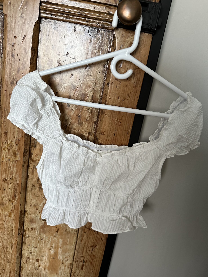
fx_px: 200
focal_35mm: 25
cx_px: 102
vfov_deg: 69.4
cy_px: 134
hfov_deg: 54.9
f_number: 1.78
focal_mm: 6.86
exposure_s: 1/102
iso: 250
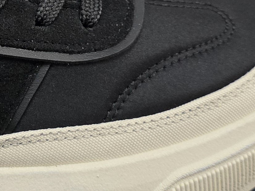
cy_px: -37
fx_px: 825
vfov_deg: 12.9
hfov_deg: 17.0
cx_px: -26
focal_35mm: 112
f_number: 1.7
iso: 160
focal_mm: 6.3
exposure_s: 1/100
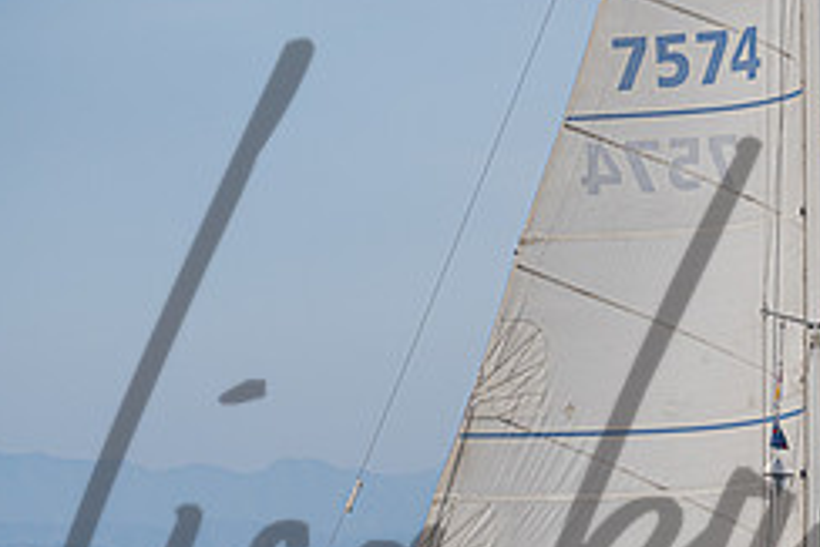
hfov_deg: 5.5
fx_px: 8478
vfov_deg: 3.7
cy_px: 518
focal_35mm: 372
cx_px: 793
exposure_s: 1/800
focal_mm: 150
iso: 400
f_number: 6.3
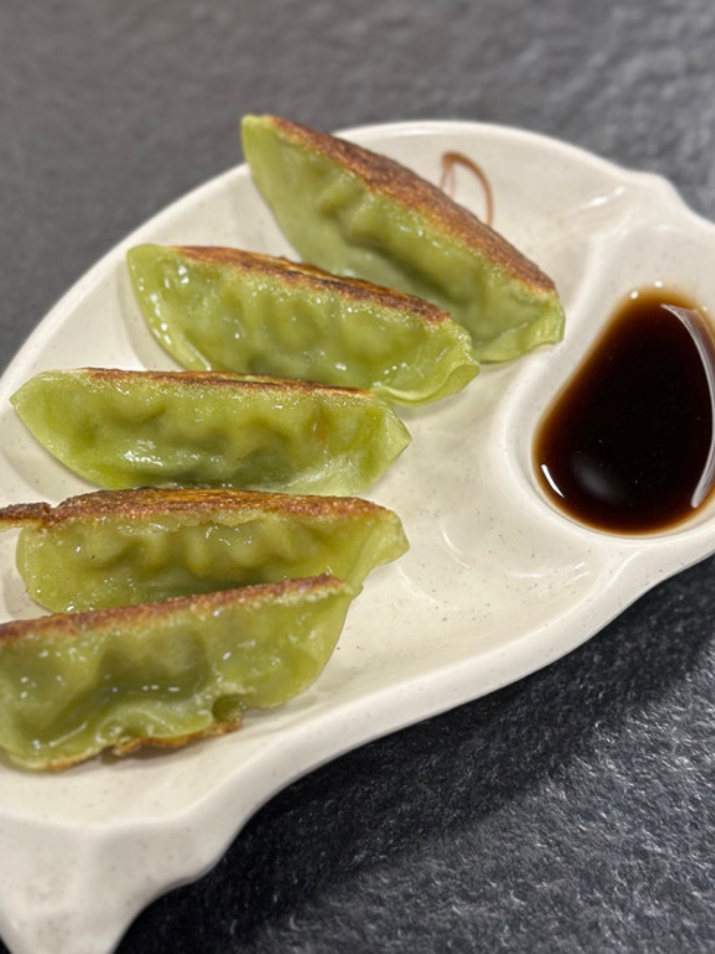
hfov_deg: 24.8
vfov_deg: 32.7
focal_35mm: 59
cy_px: 470
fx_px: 1625
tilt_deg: -56.1
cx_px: 321
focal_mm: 6.86
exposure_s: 1/50
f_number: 1.78
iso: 100
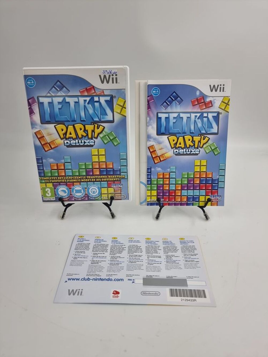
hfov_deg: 56.8
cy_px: 178
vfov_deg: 71.6
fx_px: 248
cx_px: 134
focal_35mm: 24
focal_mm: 6.7
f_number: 1.8
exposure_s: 1/120
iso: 50
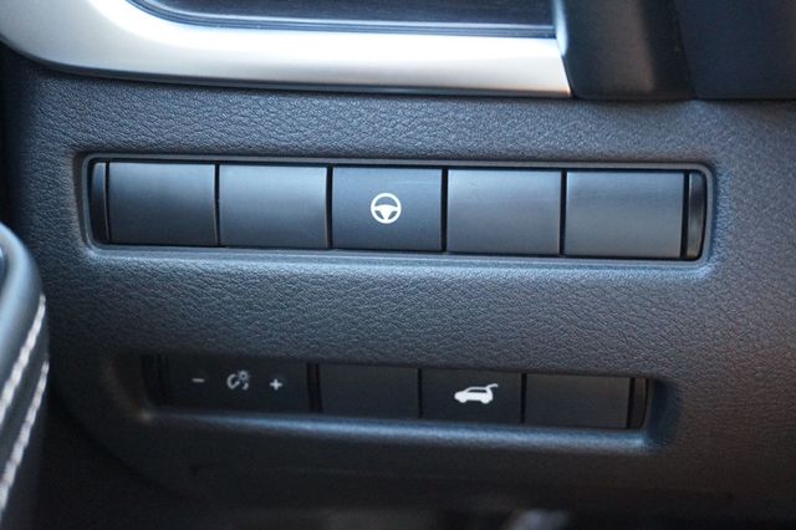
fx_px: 1028
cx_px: 398
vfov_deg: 28.9
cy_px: 265
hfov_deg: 42.3
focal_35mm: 46
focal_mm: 31
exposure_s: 1/60
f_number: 5
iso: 3200
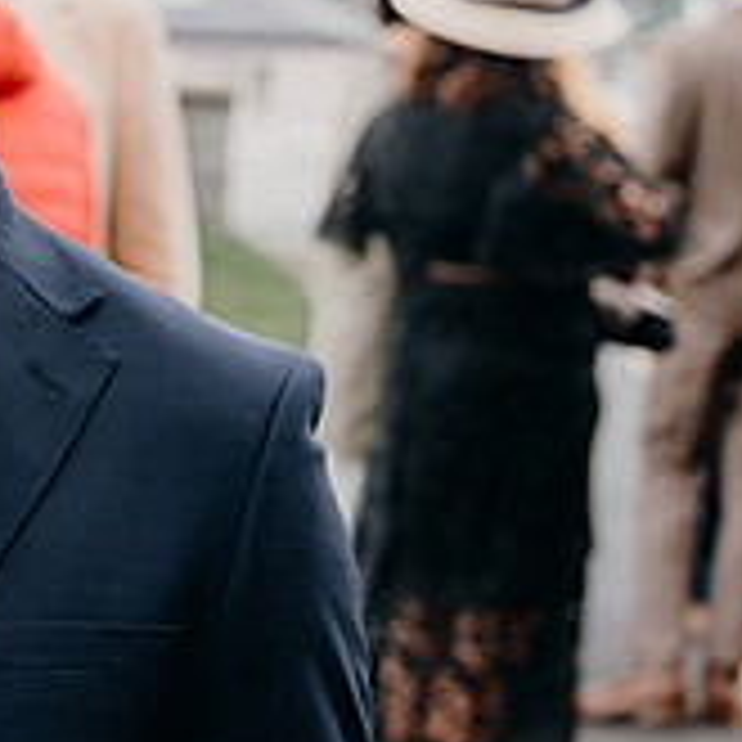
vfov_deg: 11.7
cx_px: -337
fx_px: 3613
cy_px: 375
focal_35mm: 149
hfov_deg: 11.3
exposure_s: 1/200
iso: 125
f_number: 3.5
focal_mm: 50
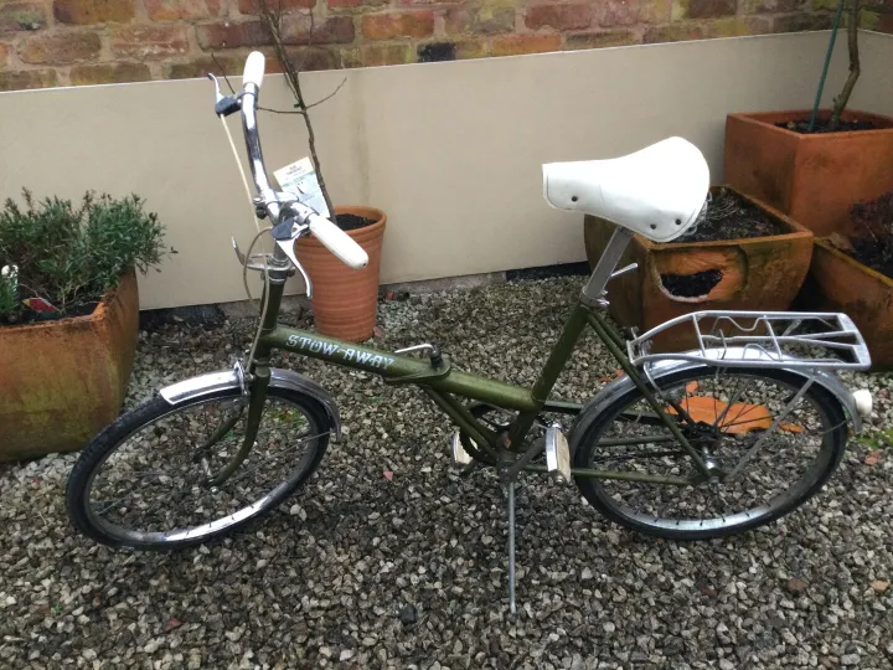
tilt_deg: -25.9
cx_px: 446
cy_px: 335
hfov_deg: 58.4
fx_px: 800
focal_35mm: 31
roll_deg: +4.7
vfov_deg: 45.4
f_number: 2.4
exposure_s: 1/33
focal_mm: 3.3
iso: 160
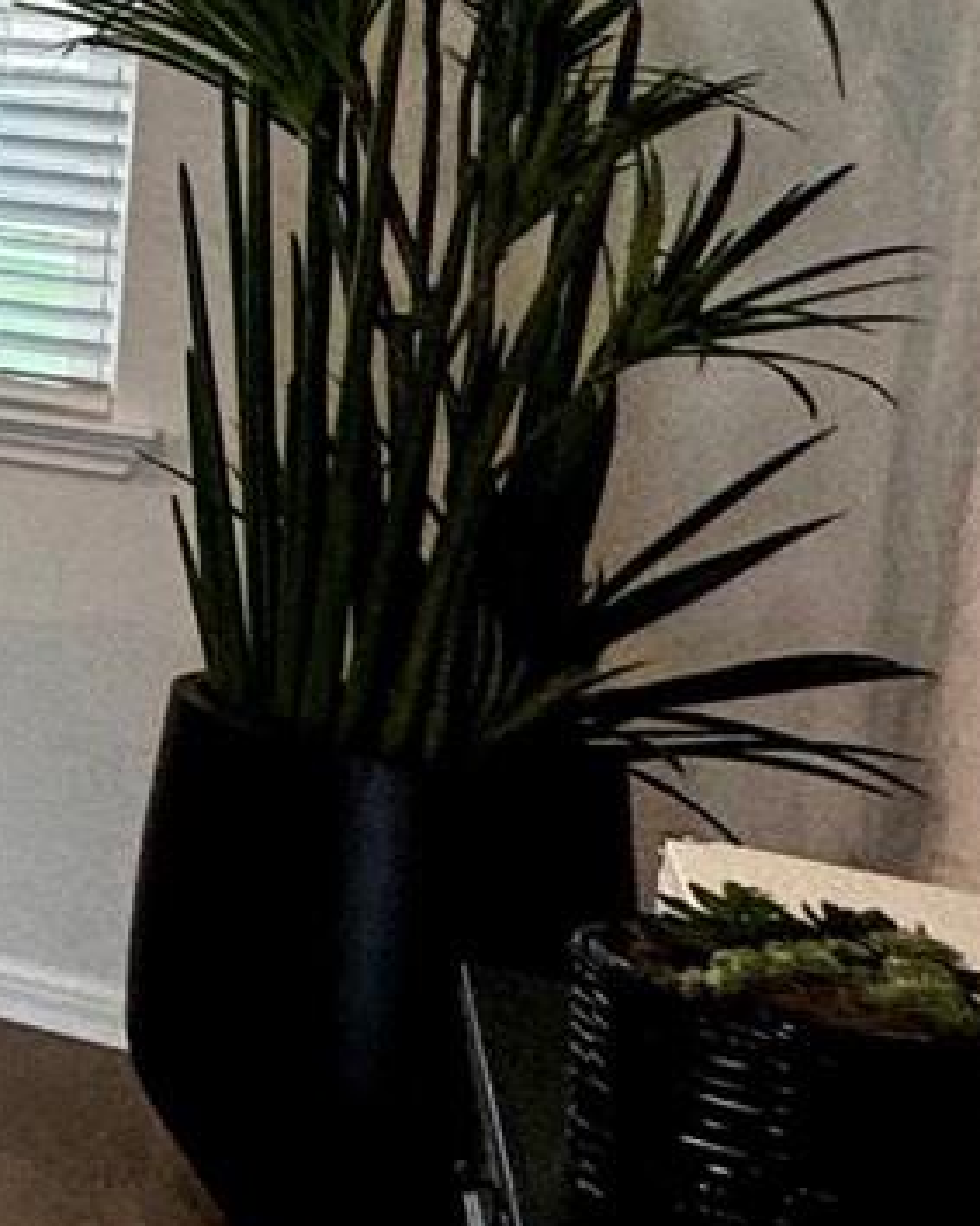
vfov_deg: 22.6
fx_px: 2865
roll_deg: -2.3
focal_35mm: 79
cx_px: -2292
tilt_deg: -1.8
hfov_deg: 10.1
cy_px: -170
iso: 100
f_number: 2.2
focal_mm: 2.22
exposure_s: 1/120
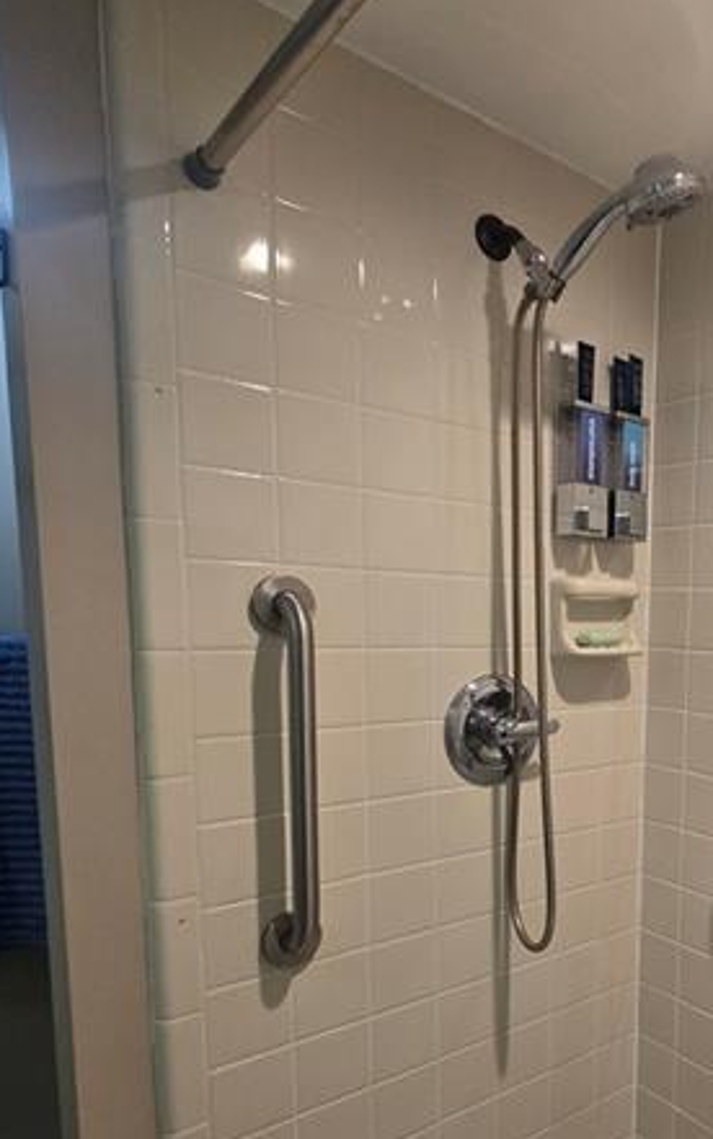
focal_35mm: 24
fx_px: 745
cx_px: 692
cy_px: 734
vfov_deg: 73.1
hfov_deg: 44.5
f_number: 2.2
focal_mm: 2.2
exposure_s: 1/60
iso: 125
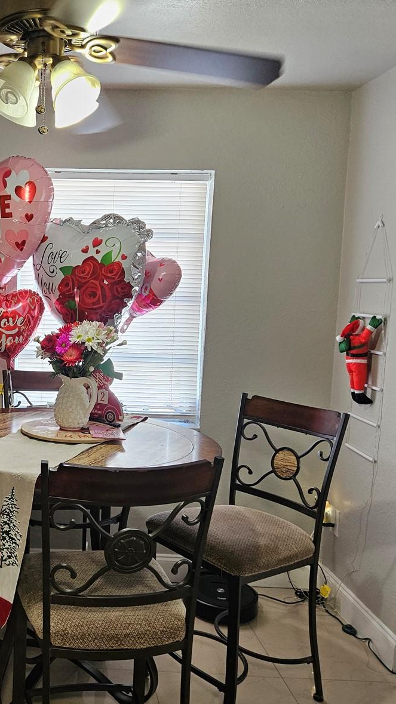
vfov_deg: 58.0
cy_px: 349
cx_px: 32
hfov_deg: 32.7
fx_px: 635
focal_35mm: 34
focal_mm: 5.4
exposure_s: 1/120
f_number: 1.8
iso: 400
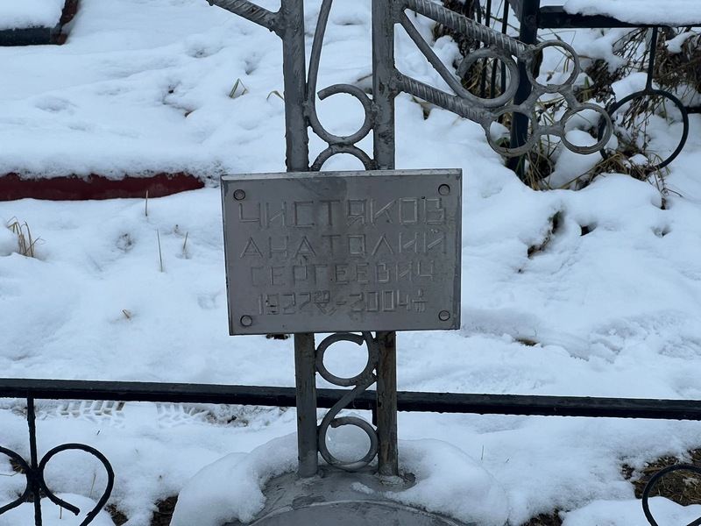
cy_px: 263
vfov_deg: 19.1
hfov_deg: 25.3
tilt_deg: -24.5
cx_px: 350
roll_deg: +0.5
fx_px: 1559
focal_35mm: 77
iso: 100
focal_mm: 9
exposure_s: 1/99
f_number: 2.8
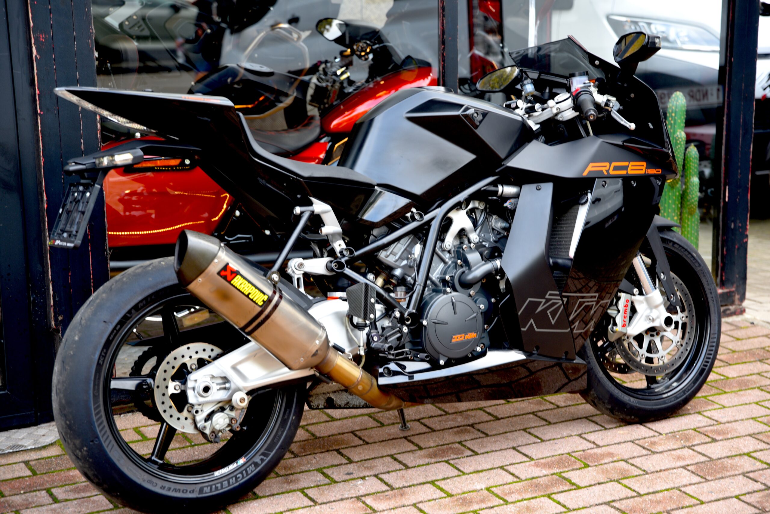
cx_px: 385
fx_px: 1498
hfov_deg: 28.8
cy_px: 257
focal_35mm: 70
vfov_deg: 19.5
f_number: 3.5
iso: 200
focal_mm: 70
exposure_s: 1/60
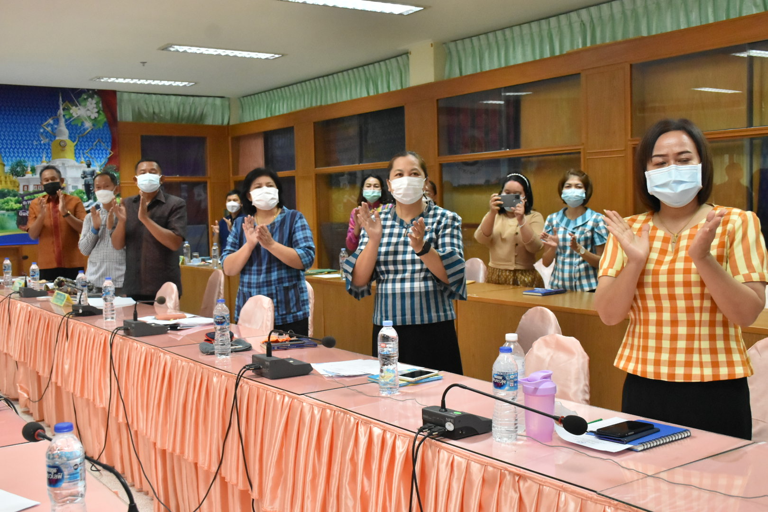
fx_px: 832
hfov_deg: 49.6
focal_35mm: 39
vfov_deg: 34.2
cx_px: 384
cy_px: 256
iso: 3200
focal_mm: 26
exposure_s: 1/200
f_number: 7.1
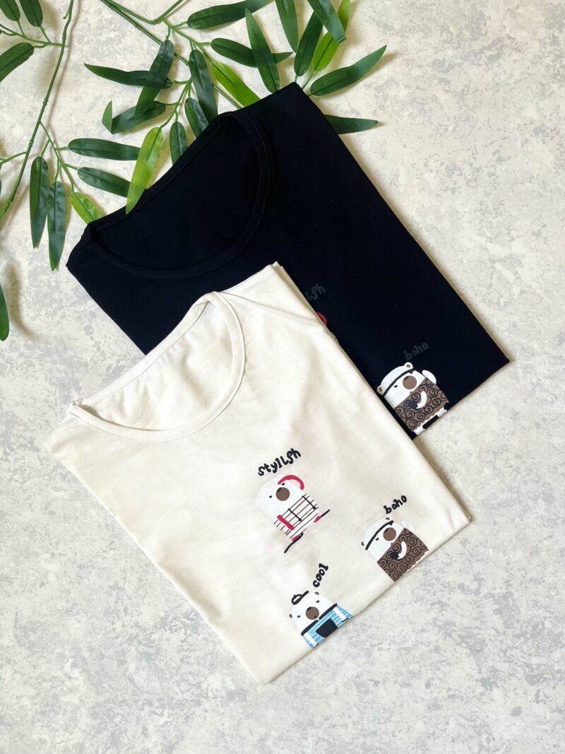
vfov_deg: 67.3
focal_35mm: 26
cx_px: 282
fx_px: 566
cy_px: 377
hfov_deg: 53.1
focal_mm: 5.1
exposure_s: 1/121
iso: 100
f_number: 1.6
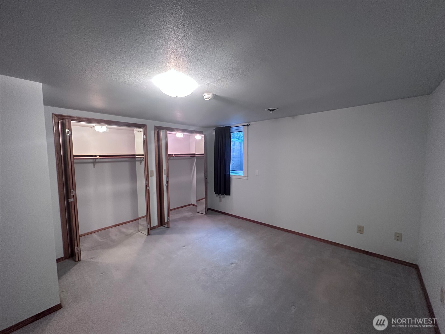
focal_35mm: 14
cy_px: 167
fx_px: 180
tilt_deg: -3.8
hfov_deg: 102.1
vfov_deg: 85.7
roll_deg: +0.4
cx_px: 222
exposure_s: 1/60
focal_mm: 2.22
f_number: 2.2
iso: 320
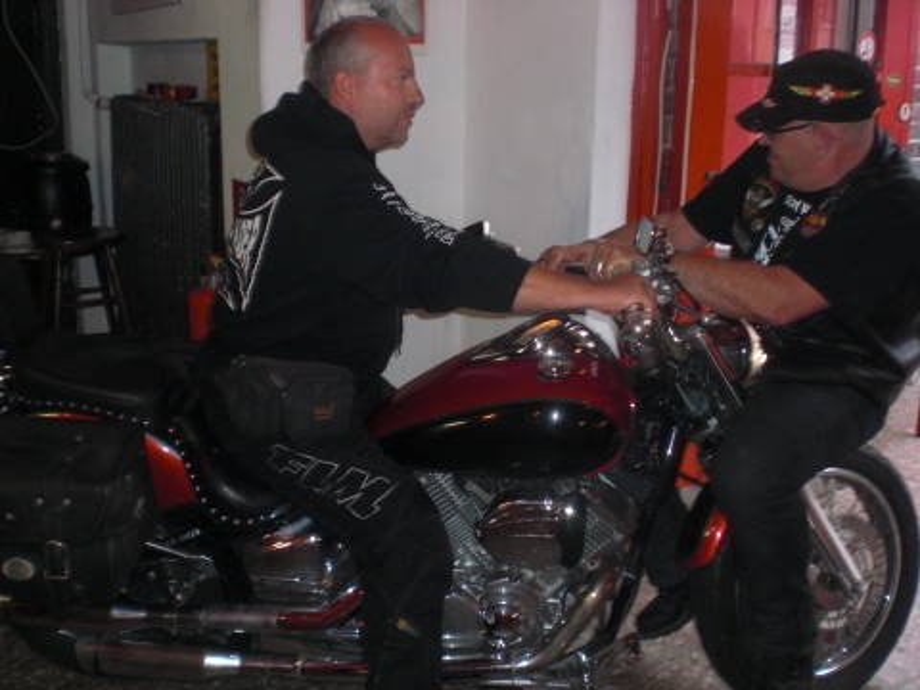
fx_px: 1010
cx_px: 460
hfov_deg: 49.0
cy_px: 345
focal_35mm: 38
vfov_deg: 37.7
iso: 200
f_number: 3.1
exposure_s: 1/30
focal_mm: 6.3
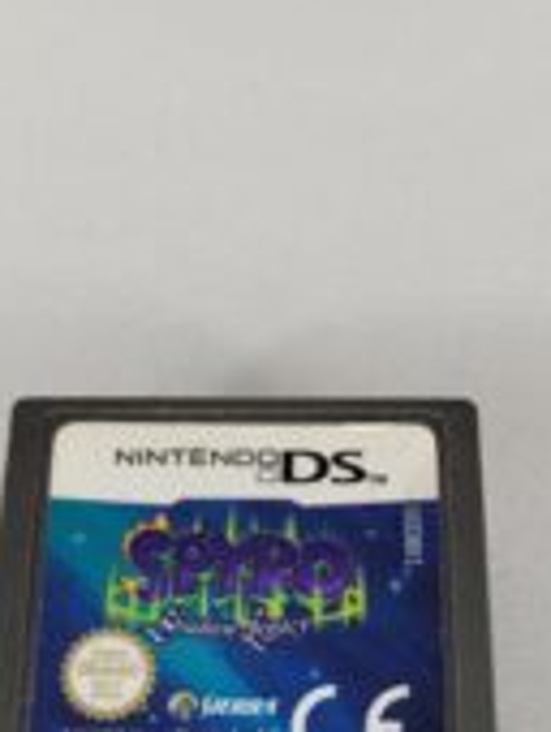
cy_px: 461
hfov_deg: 24.1
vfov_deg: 31.5
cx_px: 284
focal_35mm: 61
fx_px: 1291
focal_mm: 5.4
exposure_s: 1/111
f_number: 1.8
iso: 40
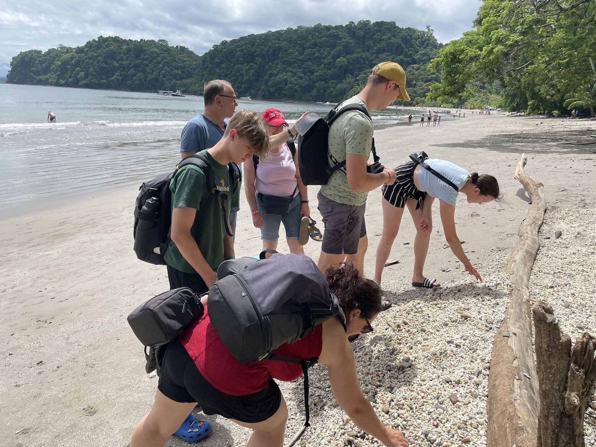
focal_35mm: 26
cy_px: 224
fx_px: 448
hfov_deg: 67.3
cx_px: 298
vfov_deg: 53.1
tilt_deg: -13.3
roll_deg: -2.0
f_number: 1.6
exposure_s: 1/3125
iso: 32
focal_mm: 4.2
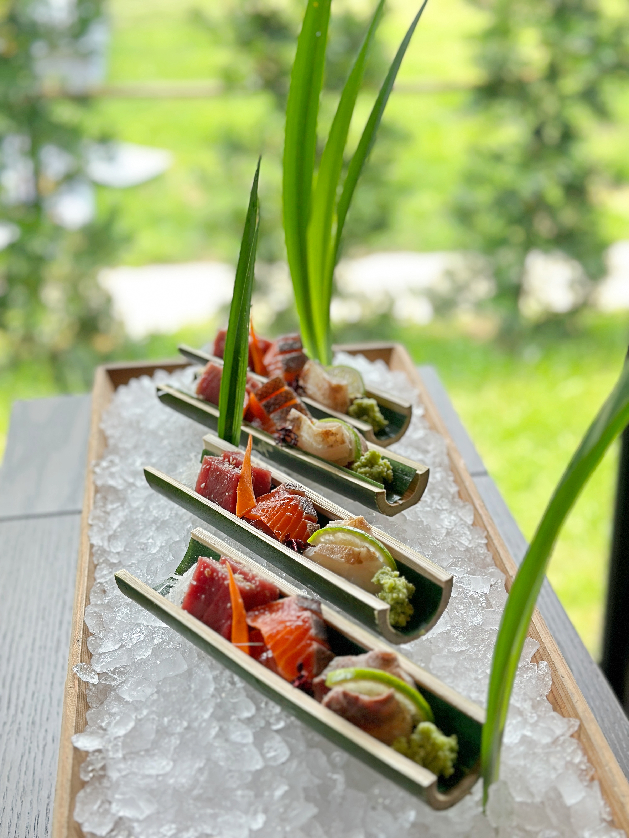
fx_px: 1163
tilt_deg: -27.1
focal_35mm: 48
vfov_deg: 39.7
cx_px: 314
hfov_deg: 30.3
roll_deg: +2.2
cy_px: 419
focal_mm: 6.86
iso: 80
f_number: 1.78
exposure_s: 1/172
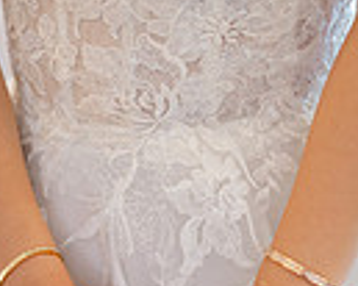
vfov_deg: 12.8
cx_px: 130
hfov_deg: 16.7
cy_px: 417
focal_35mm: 115
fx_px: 1218
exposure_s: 1/160
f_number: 1.4
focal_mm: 35
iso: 640
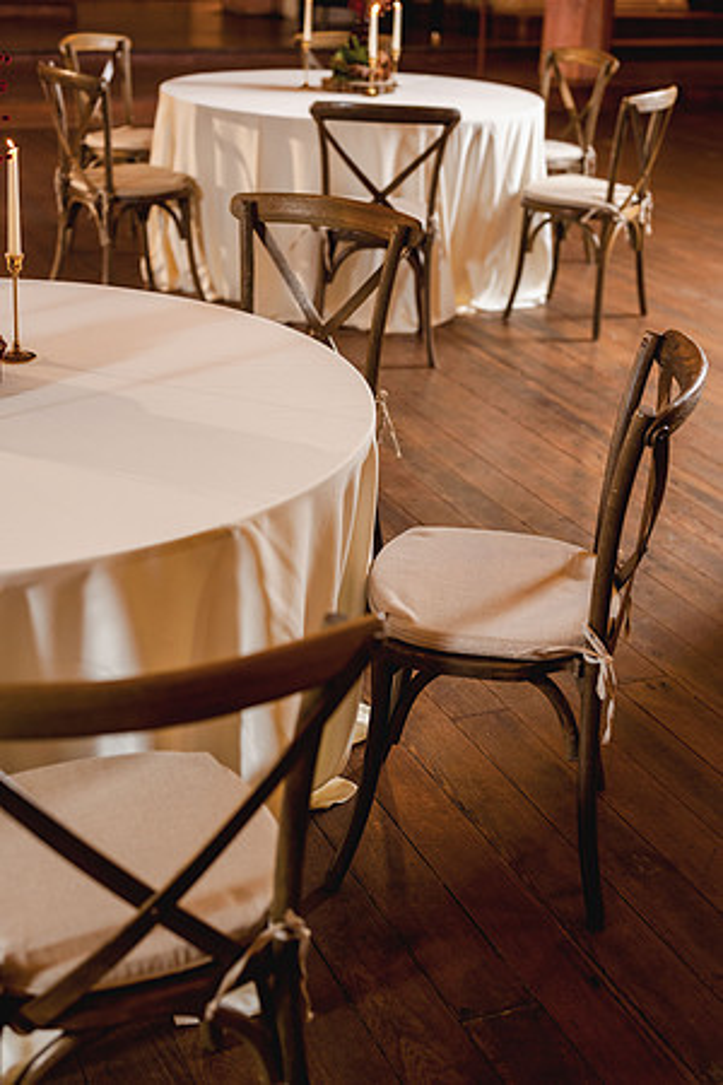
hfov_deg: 27.0
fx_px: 1506
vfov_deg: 39.6
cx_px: 362
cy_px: 542
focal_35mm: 50
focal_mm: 50
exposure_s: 1/80
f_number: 2.8
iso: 400
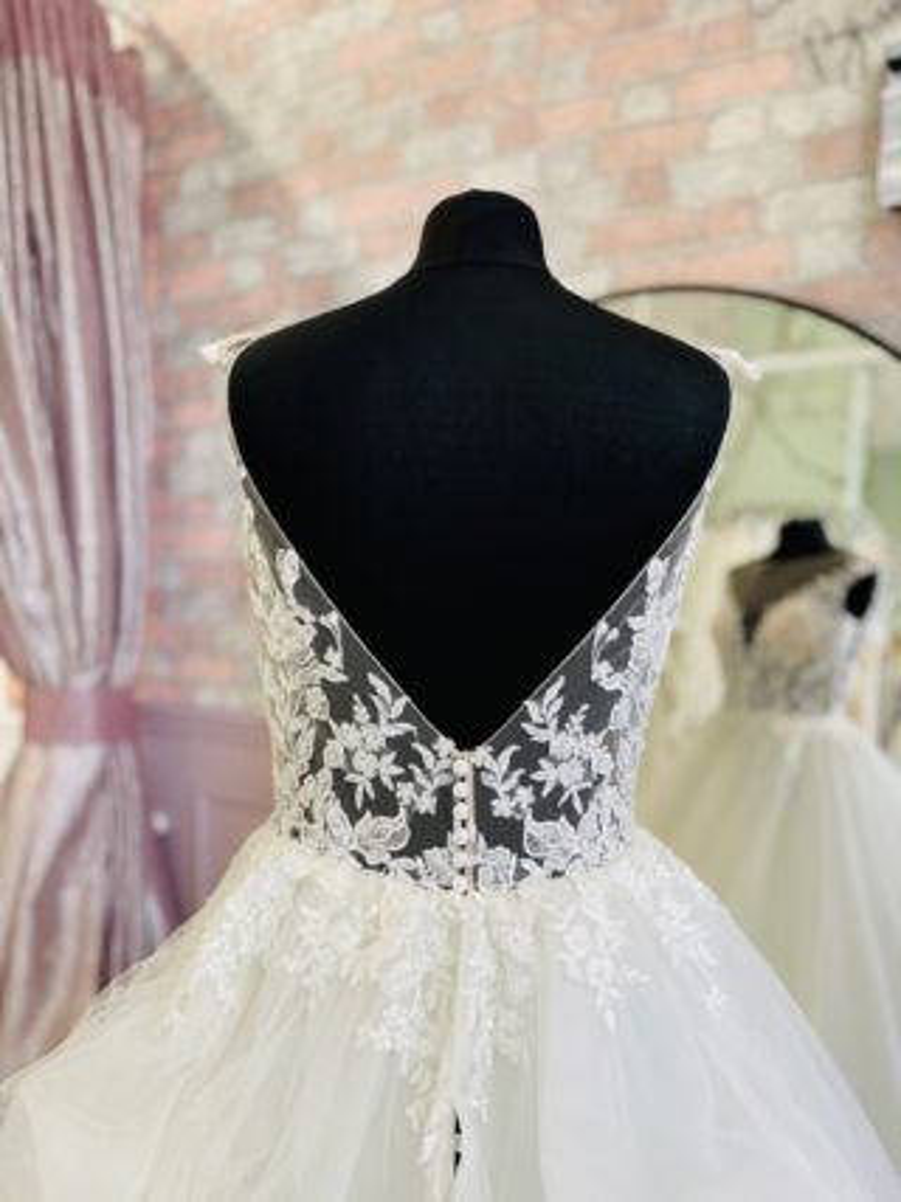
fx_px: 903
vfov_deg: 67.3
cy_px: 601
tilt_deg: -4.1
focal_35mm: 26
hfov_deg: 53.0
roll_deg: +0.0
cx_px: 450
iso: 64
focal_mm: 5.1
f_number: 1.6
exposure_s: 1/121
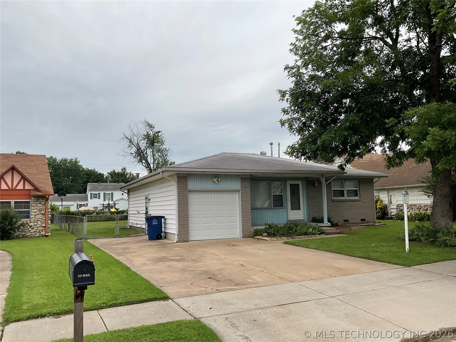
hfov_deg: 61.7
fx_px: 382
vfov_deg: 48.2
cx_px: 228
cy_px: 171
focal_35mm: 29
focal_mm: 3
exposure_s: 1/1786
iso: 16
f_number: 1.8
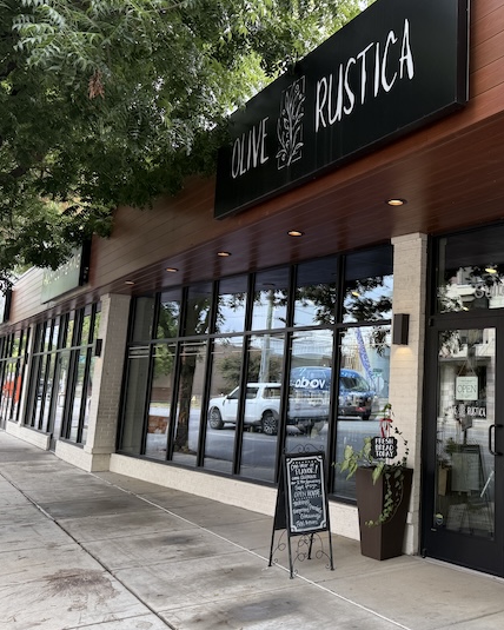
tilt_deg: +9.7
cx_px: 412
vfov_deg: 51.4
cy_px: 278
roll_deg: -2.7
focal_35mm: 35
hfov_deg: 40.3
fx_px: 653
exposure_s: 1/453
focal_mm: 6.76
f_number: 1.78
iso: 80
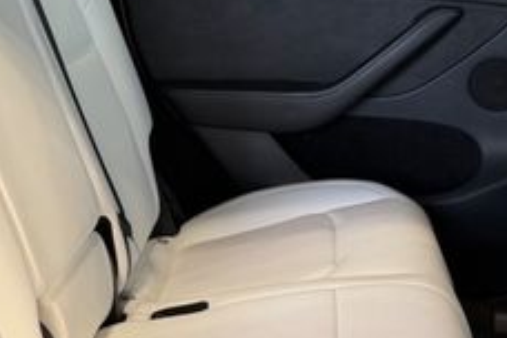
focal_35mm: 70
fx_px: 986
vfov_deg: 19.4
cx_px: 140
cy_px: 142
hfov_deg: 28.5
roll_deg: +1.1
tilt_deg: -13.6
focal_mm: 6.76
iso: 200
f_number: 1.78
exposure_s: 1/100
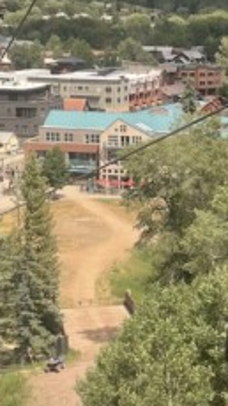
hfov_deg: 16.2
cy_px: 30
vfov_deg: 27.4
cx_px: 175
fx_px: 797
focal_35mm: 74
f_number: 1.6
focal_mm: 4.2
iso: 32
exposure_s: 1/2053
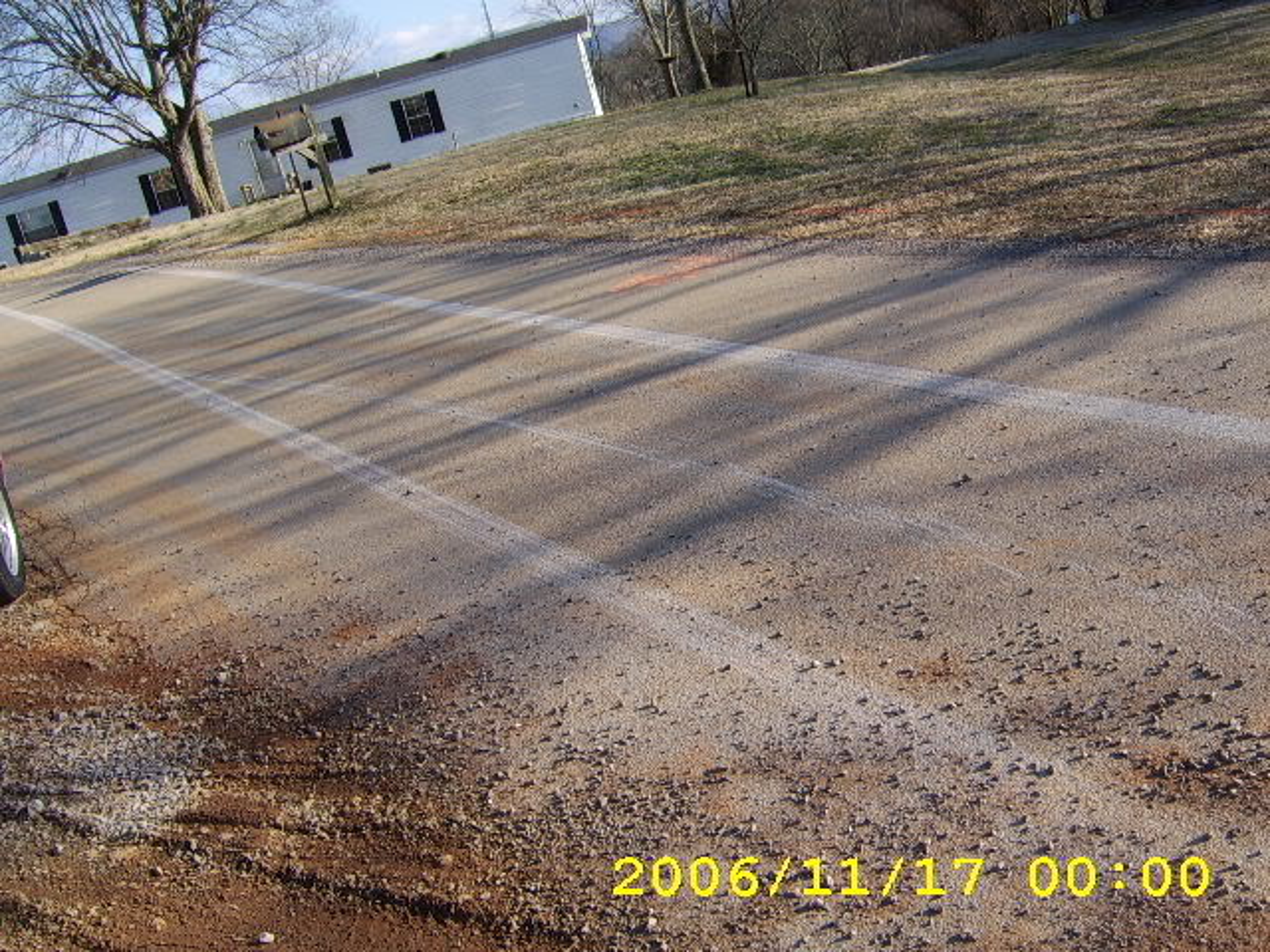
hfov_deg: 58.4
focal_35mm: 31
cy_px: 476
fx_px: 1137
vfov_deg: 45.4
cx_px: 635
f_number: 5.6
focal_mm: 8.13
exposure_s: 1/210
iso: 71
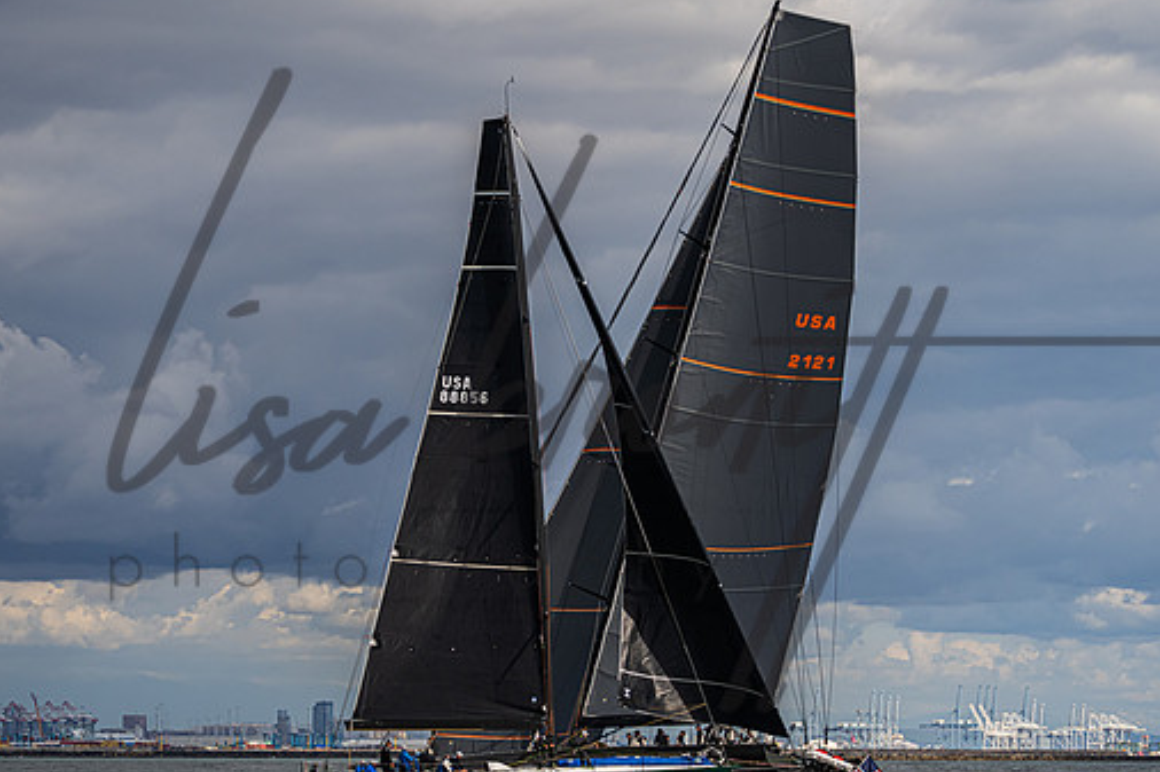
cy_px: 378
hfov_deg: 11.6
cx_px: 572
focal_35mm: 178
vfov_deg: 7.7
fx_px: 5733
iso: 400
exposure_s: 1/3200
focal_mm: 140
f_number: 5.6
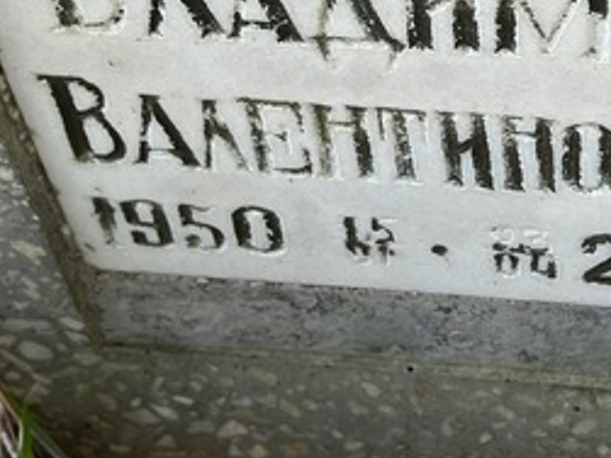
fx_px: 1464
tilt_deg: -42.4
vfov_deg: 17.3
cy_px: -7
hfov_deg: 23.4
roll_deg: +6.5
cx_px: 416
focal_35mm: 83
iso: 80
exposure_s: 1/121
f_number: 1.5
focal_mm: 5.7
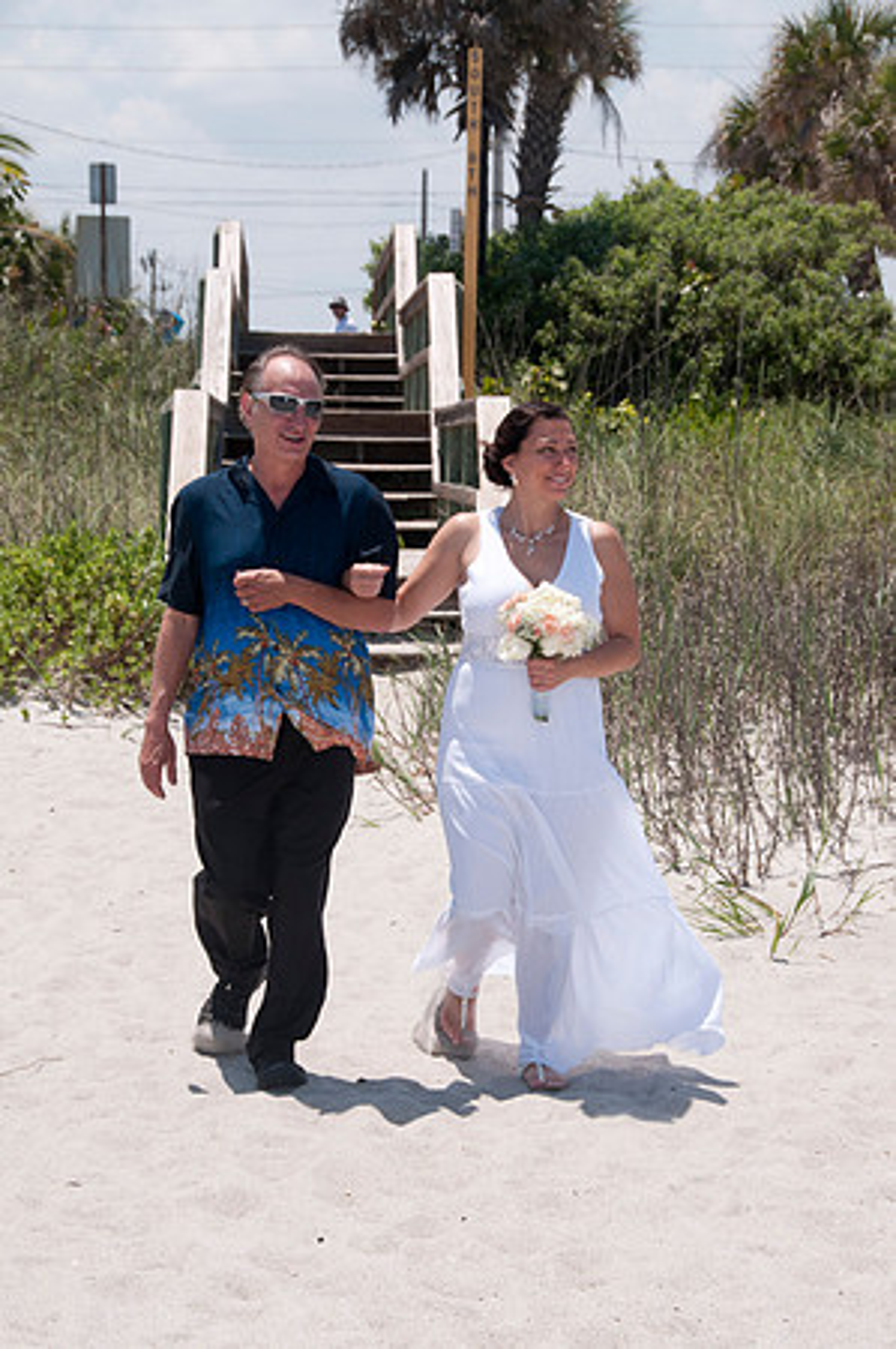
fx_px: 3480
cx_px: 448
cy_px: 674
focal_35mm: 93
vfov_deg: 21.9
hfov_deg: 14.7
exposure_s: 1/250
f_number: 11
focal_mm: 62
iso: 100
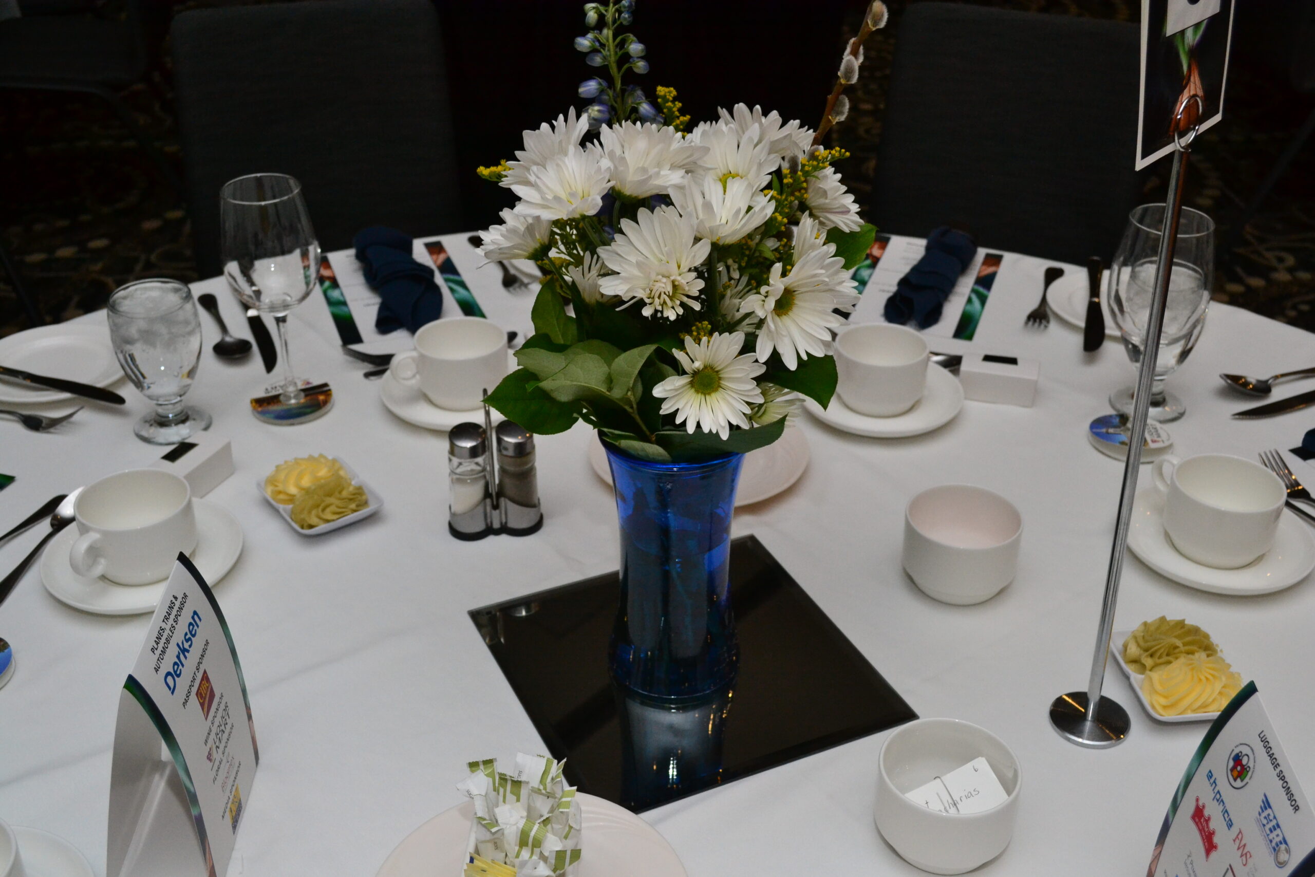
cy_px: 438
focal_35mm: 39
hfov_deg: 49.6
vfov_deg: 34.2
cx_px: 658
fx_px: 1425
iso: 1600
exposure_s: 1/125
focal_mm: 26
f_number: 6.3
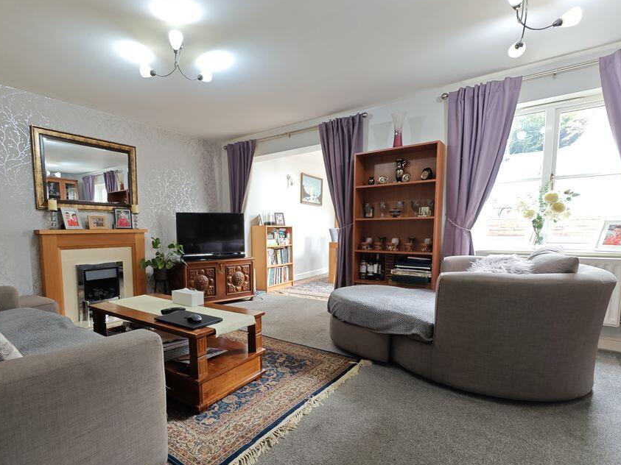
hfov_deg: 89.9
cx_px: 250
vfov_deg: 74.4
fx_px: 305
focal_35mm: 17
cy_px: 263
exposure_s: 1/33.3
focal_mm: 2.03
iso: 80
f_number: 1.8
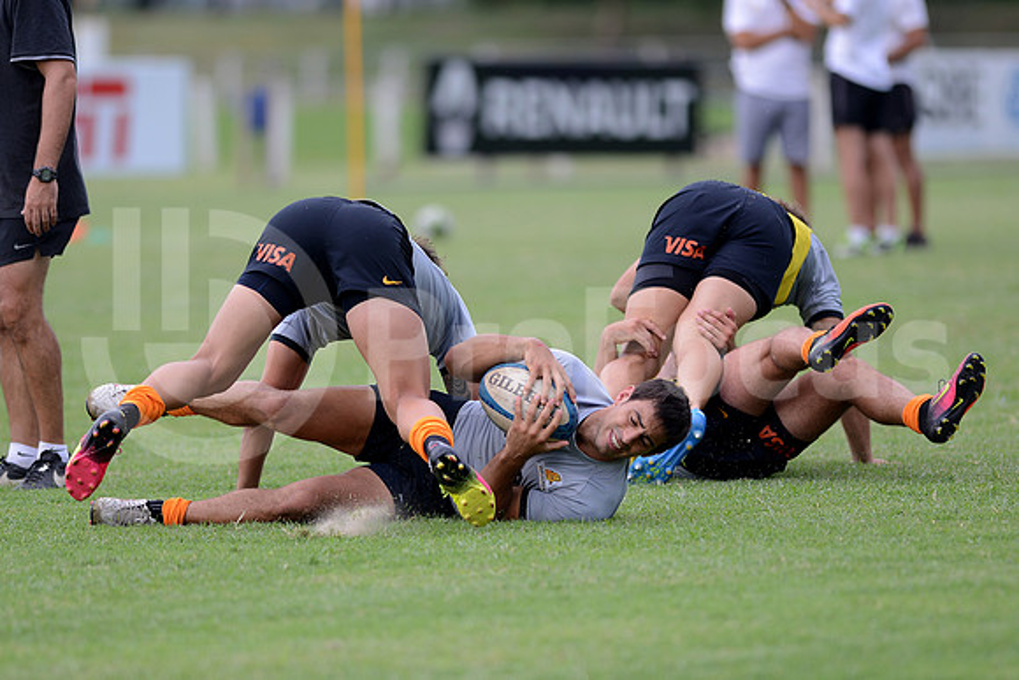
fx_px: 8493
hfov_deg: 6.9
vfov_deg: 4.6
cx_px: 510
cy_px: 340
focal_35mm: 300
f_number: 2.8
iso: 200
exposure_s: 1/800
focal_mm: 300
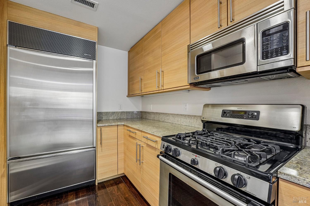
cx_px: 155
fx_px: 121
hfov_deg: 104.3
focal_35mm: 14
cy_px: 103
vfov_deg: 81.2
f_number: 8
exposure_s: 1/10
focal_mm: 14
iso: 640
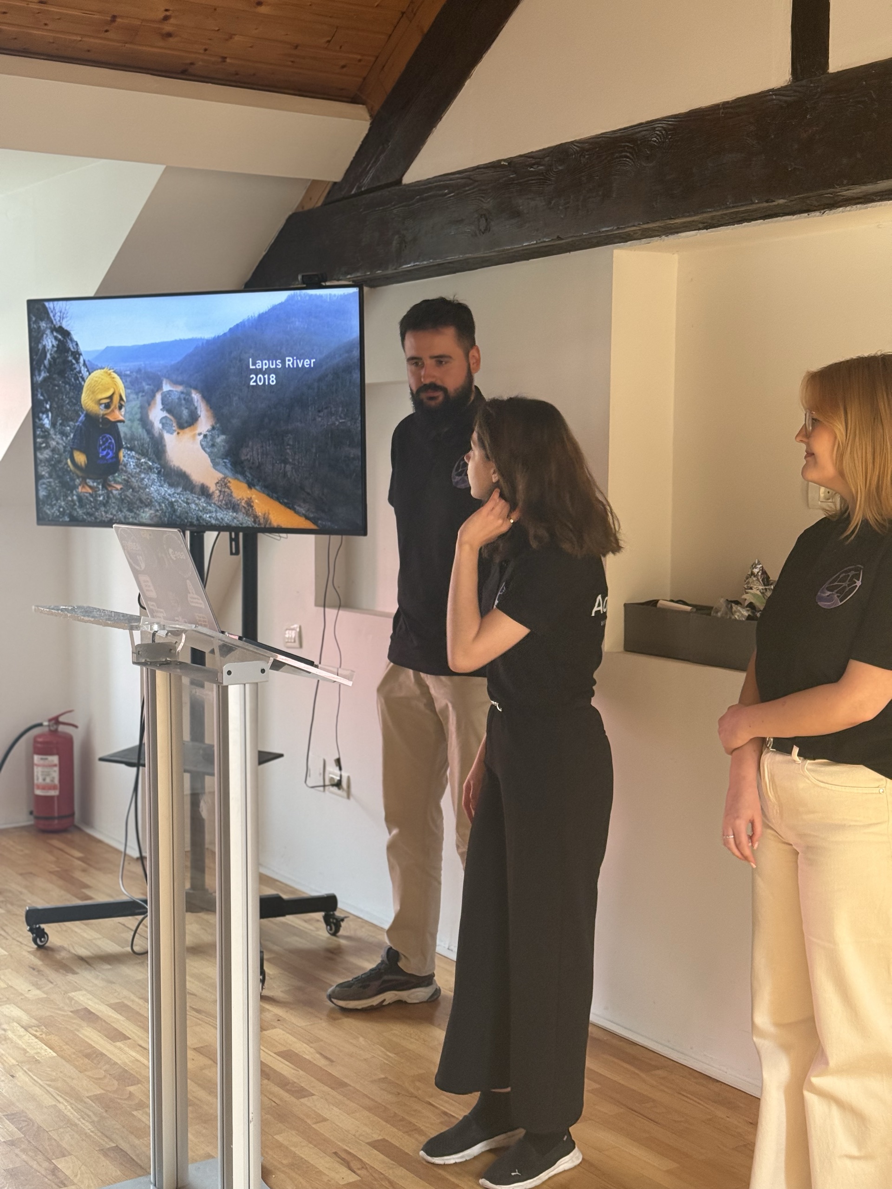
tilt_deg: -4.7
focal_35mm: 48
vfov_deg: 39.7
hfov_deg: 30.3
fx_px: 1649
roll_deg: -0.3
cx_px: 446
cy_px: 594
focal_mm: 6.76
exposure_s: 1/99
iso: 200
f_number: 1.78
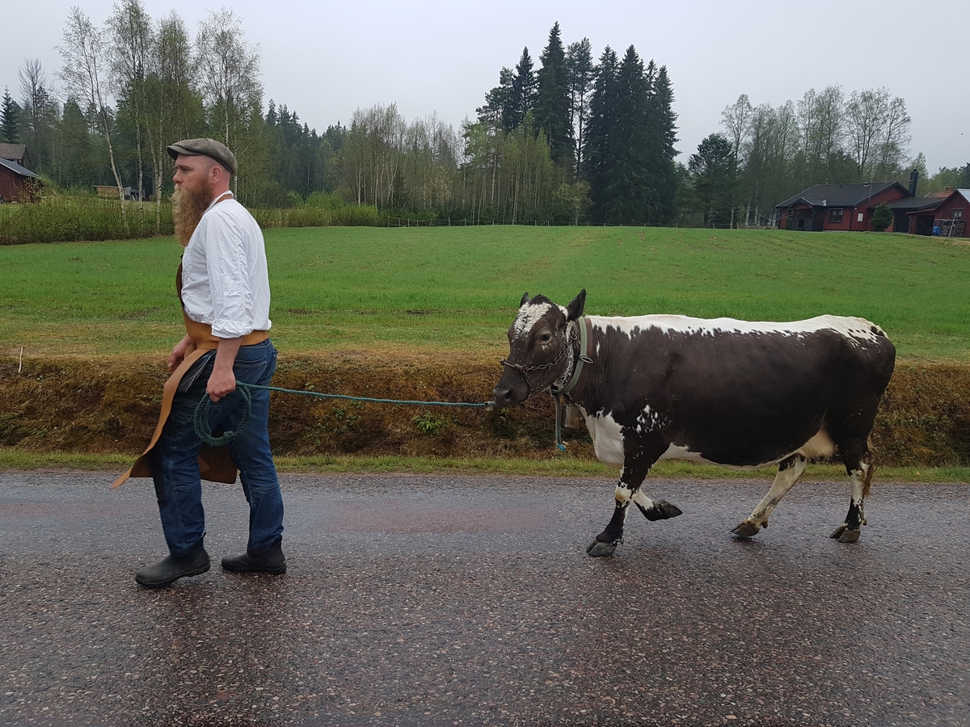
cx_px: 485
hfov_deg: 67.3
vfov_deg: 53.1
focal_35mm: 26
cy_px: 364
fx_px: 729
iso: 50
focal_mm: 4.2
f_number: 1.7
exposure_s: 1/548
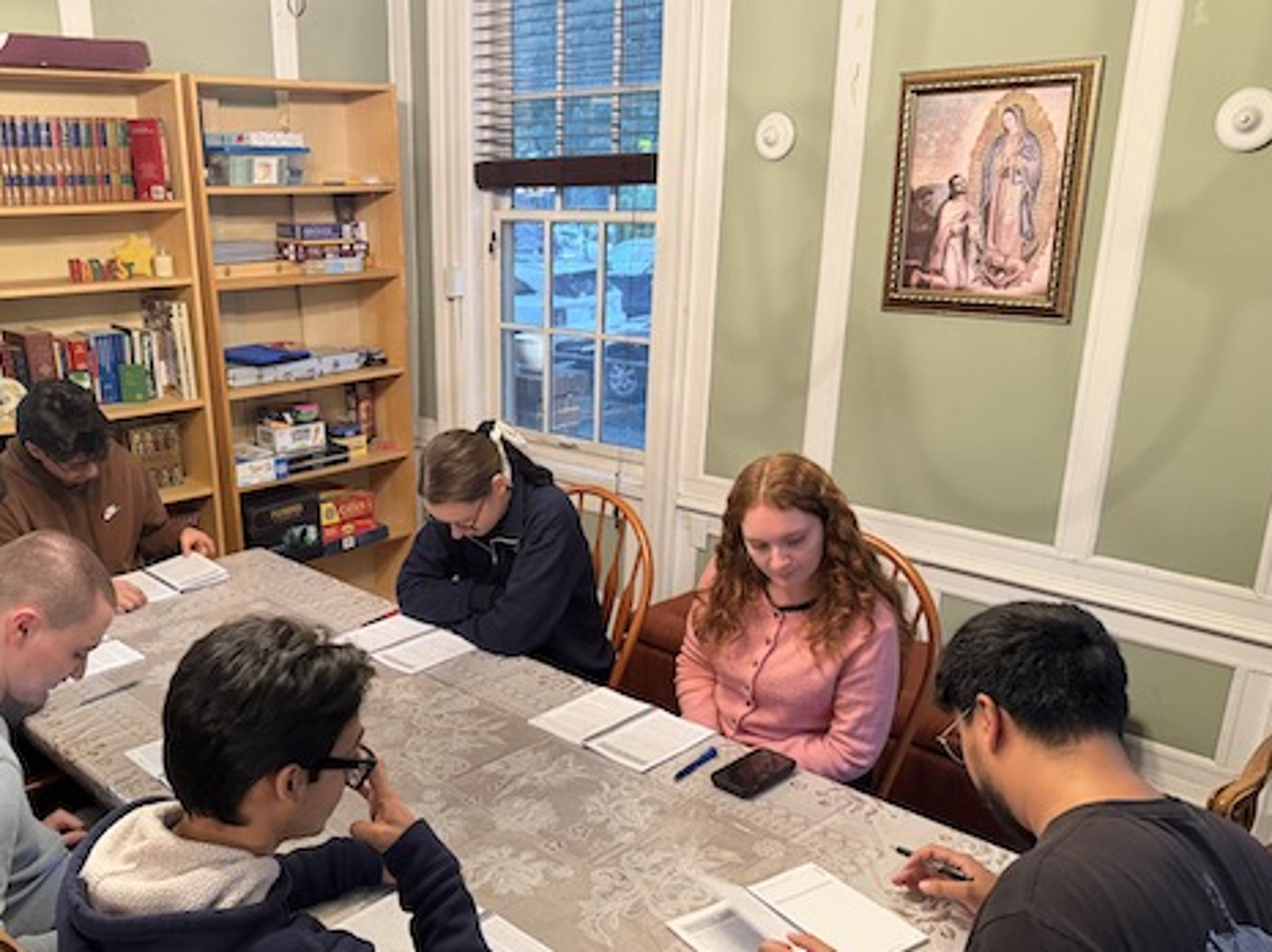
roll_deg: +0.6
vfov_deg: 45.2
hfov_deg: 57.9
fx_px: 1138
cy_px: 561
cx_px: 503
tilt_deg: -19.7
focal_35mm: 31
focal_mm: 6.76
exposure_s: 1/60
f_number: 1.78
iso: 640
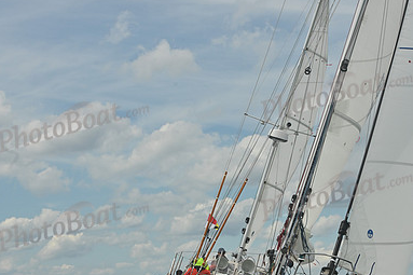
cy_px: 265
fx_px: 1215
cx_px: 205
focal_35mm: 106
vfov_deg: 12.8
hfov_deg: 19.3
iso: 320
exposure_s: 1/1250
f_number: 10
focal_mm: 70
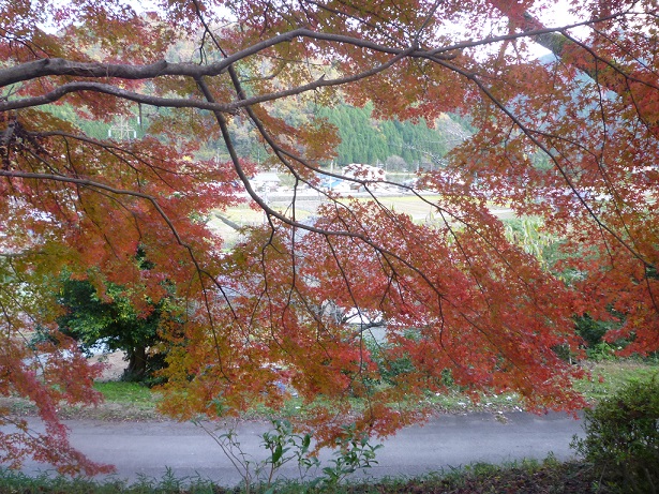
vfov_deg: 48.2
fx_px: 552
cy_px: 247
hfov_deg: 61.7
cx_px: 330
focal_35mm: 29
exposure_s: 1/30
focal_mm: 5.2
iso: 160
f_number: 3.3
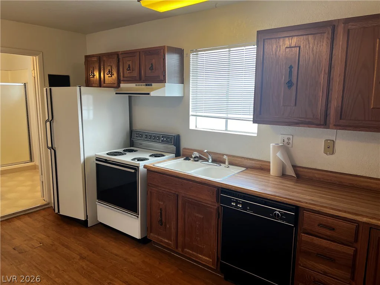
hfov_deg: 67.3
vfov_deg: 53.1
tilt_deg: -10.1
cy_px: 142
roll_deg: -0.5
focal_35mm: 26
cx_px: 190
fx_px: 285
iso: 125
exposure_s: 1/120
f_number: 1.5
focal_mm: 5.7
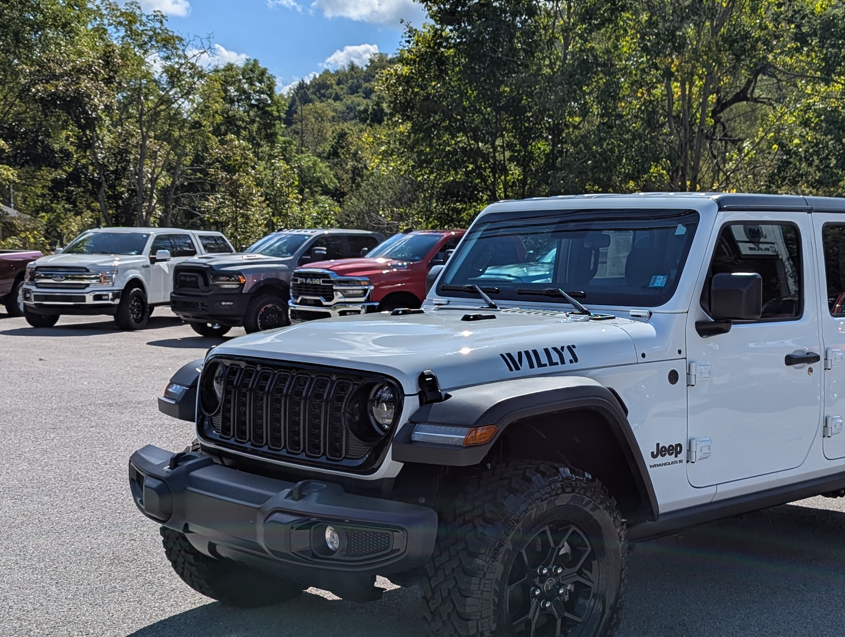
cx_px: 582
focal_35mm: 49
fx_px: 1198
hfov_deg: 38.3
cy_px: 334
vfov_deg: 29.7
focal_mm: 6.81
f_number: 1.85
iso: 43
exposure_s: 1/4184
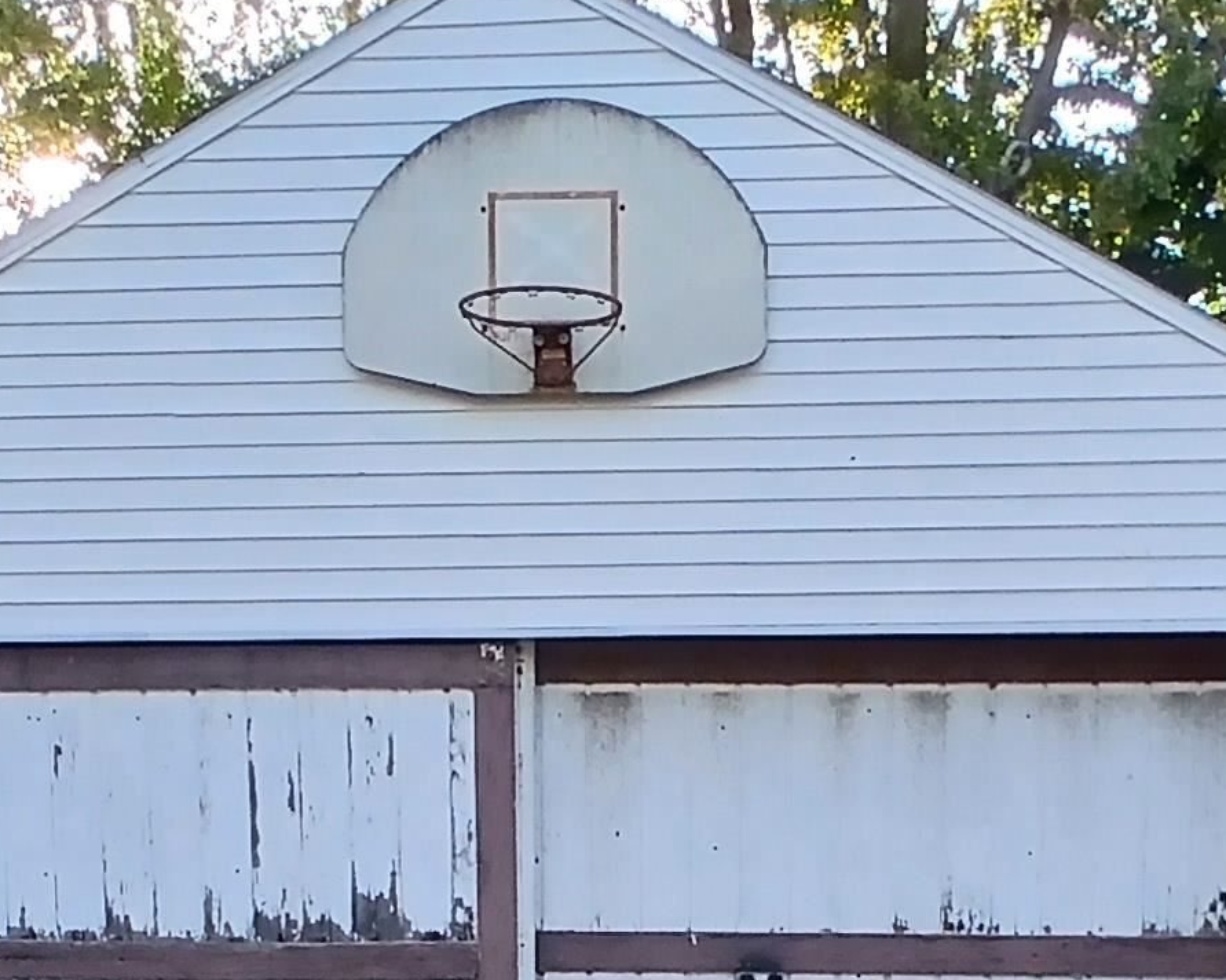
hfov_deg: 38.7
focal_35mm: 48
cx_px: 728
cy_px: 1013
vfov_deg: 29.1
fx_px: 1741
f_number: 2.2
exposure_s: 1/120
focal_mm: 1.4
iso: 64
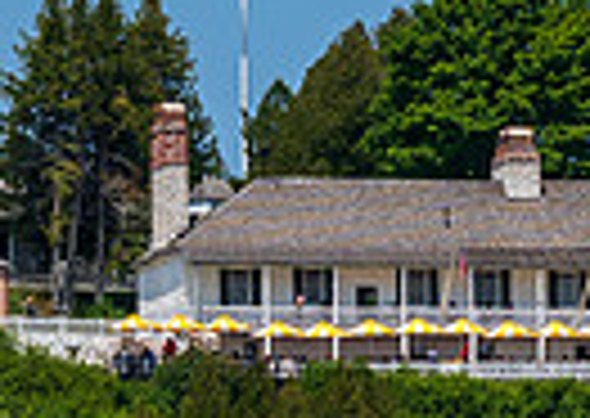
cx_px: -231
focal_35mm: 626
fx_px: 10468
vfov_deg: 2.3
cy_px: 269
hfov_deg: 3.2
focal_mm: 70
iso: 220
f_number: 8
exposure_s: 1/1000
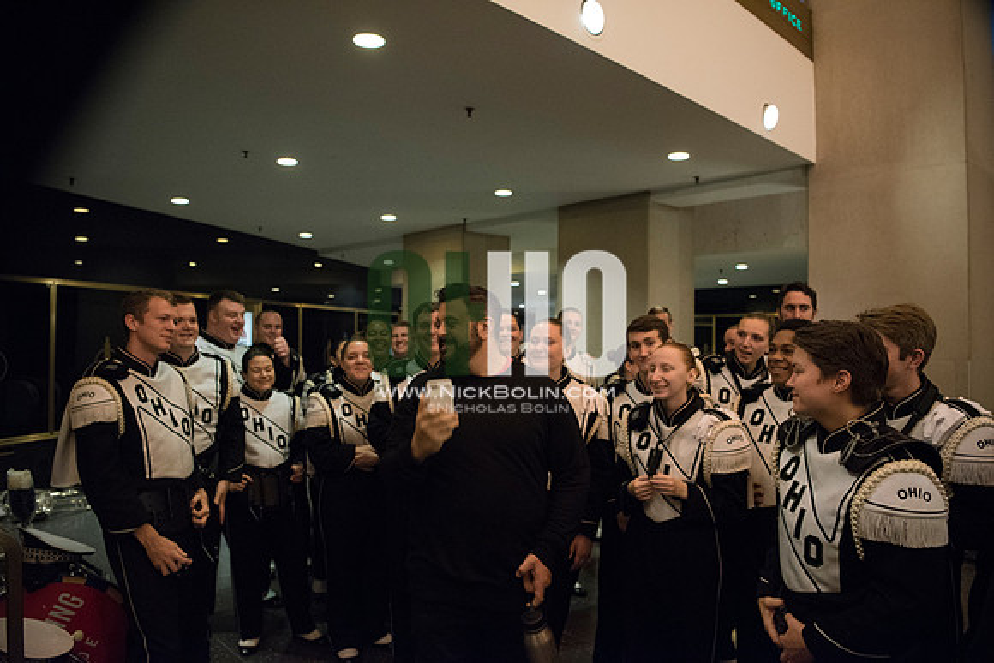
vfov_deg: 53.2
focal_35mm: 24
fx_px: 663
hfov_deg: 73.7
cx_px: 497
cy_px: 332
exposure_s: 1/160
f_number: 2.8
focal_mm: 24
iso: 8000
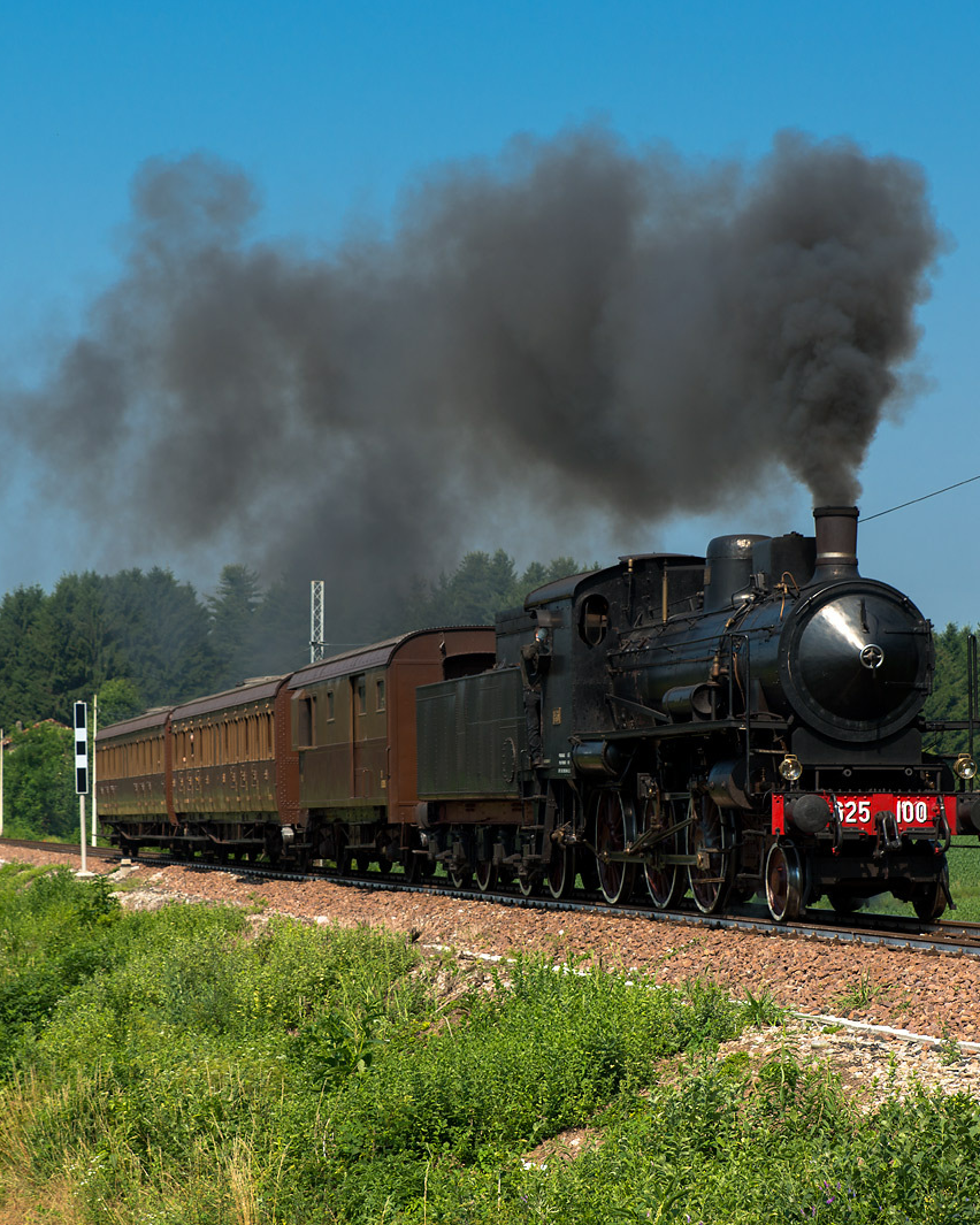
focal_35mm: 79
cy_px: 612
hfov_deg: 19.4
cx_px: 529
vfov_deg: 24.1
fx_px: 2864
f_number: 7.1
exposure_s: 1/640
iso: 200
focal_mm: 56
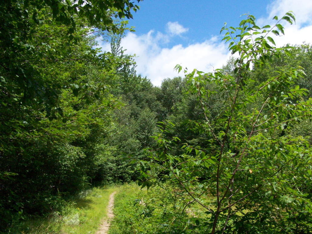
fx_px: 343
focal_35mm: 38
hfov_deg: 49.0
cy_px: 117
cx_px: 156
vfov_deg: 37.7
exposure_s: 1/1600
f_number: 5.6
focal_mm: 6.3
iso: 400
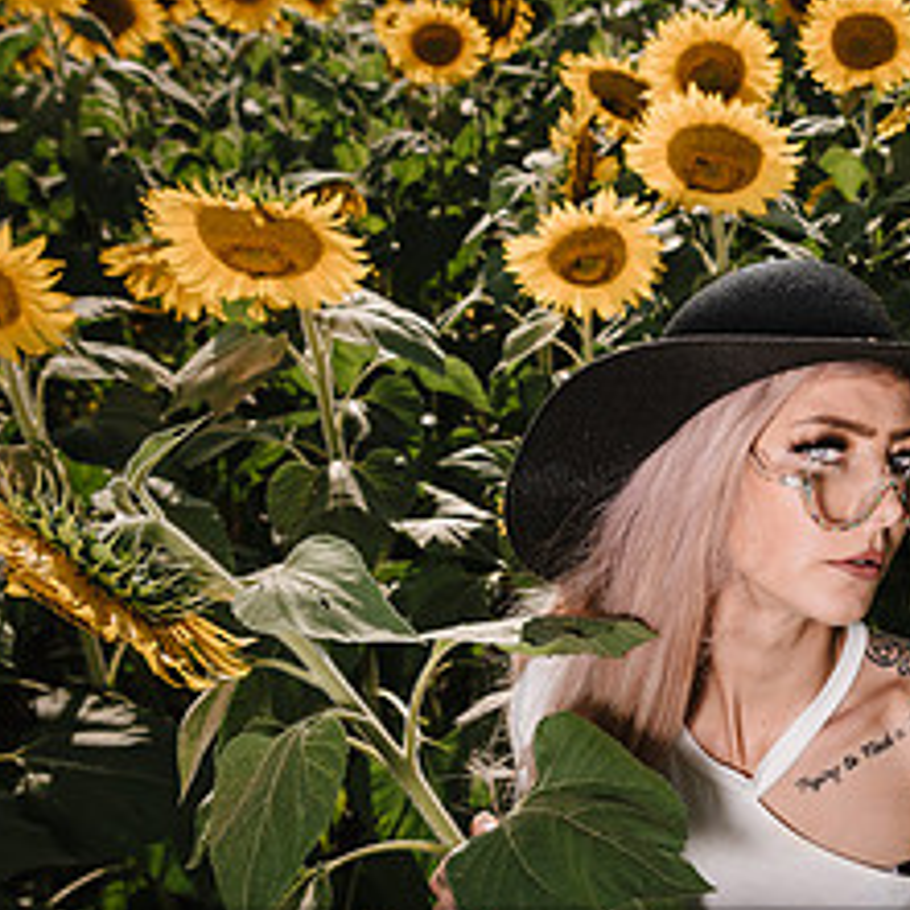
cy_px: 479
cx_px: 821
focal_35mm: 55
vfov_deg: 31.1
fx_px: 1636
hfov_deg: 29.8
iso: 64
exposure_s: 1/250
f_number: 5
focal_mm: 24
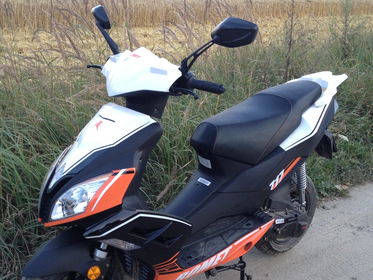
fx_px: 528
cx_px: 167
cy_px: 176
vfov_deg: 29.5
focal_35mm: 49
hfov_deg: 38.9
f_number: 2.4
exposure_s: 1/120
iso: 80
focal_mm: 4.28
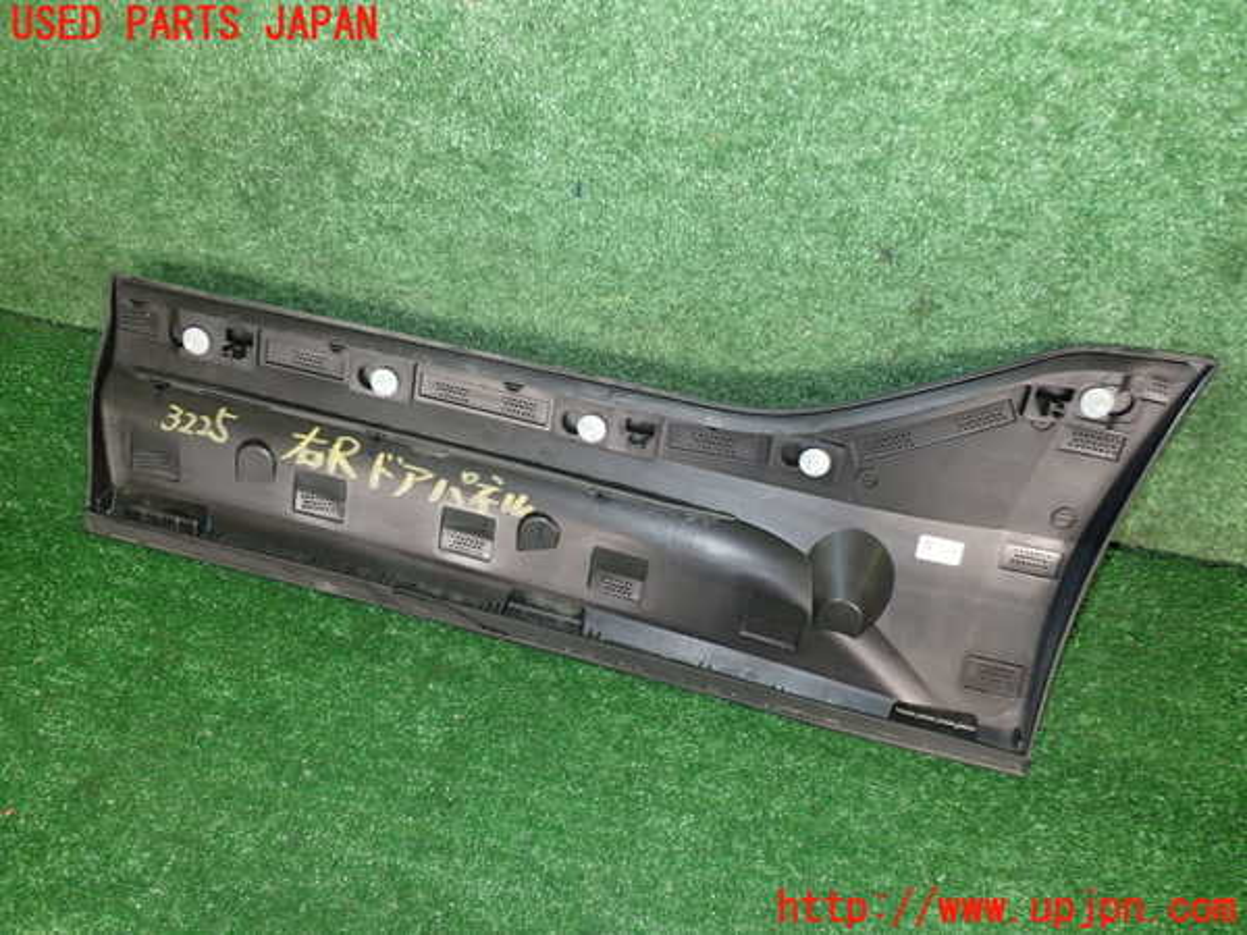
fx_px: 1081
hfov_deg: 60.0
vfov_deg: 46.8
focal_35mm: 30
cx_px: 624
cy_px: 468
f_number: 2.3
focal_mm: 5.4
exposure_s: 1/30
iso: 200
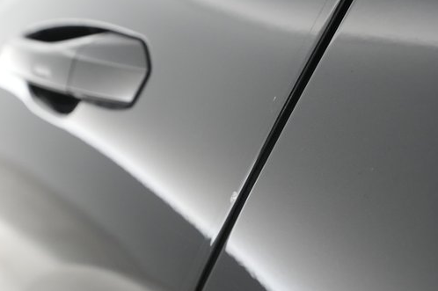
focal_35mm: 36
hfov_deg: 52.5
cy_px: 149
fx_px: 438
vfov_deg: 36.8
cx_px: 161
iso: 6400
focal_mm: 28
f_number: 4.5
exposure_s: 1/100
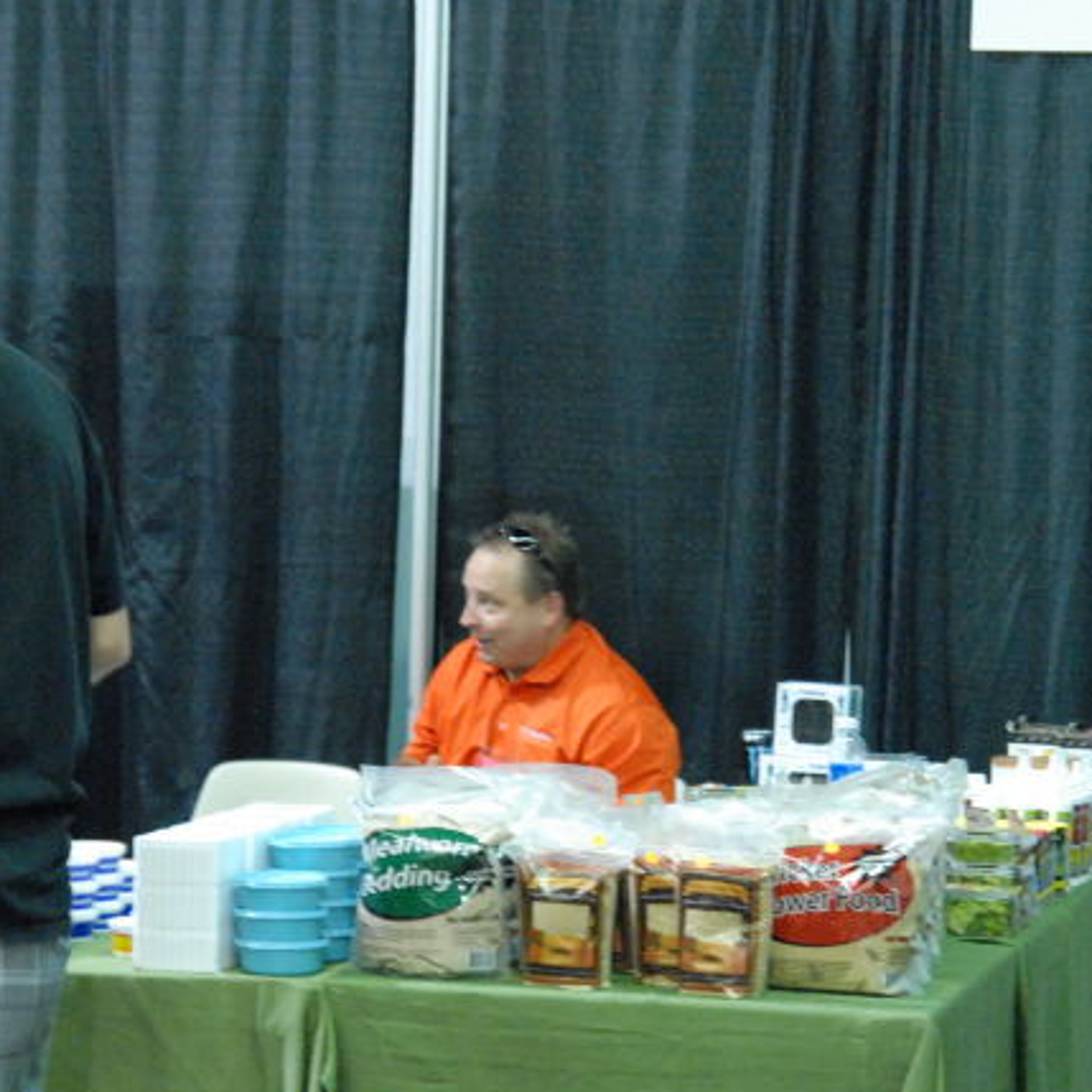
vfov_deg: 14.6
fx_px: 4247
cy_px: 612
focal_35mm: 119
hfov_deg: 14.6
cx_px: 703
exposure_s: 1/45
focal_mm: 50
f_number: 4
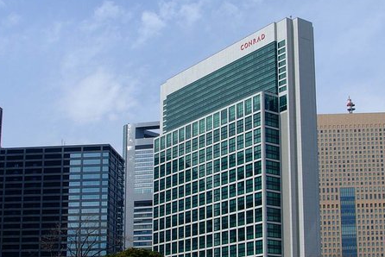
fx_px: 663
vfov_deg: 21.6
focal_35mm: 62
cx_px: 240
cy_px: 208
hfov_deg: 32.2
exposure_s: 1/250
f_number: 11
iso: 200
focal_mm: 18
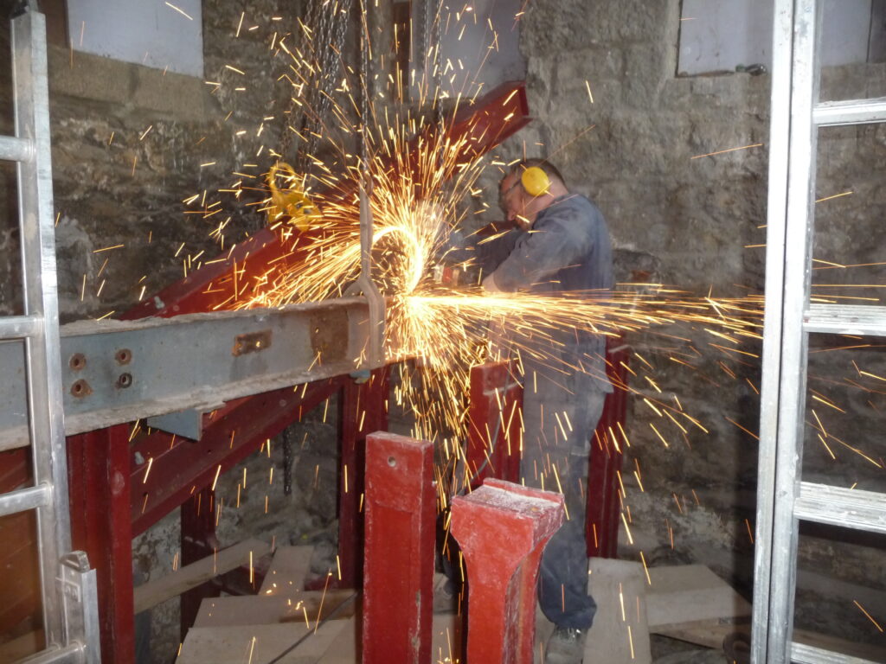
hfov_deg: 63.4
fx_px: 717
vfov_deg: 49.7
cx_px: 443
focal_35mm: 28
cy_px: 332
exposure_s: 1/30
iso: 320
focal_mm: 4.7
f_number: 3.3
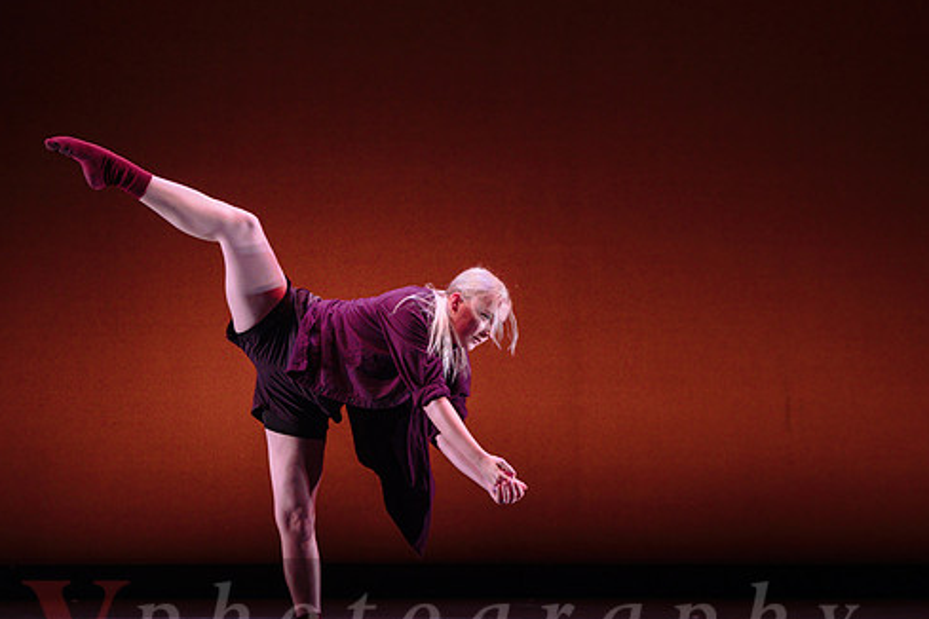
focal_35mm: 63
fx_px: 1626
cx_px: 460
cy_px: 406
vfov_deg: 21.5
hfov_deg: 31.9
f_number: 2.8
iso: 2500
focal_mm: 46
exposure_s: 1/250
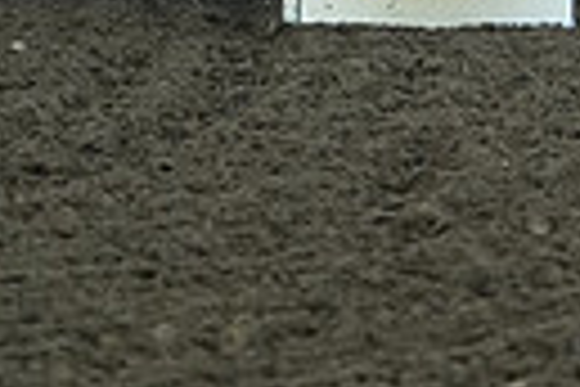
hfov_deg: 3.8
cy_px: -461
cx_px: 607
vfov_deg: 2.6
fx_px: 8619
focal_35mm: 535
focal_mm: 119
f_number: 2.8
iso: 3200
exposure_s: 1/1000
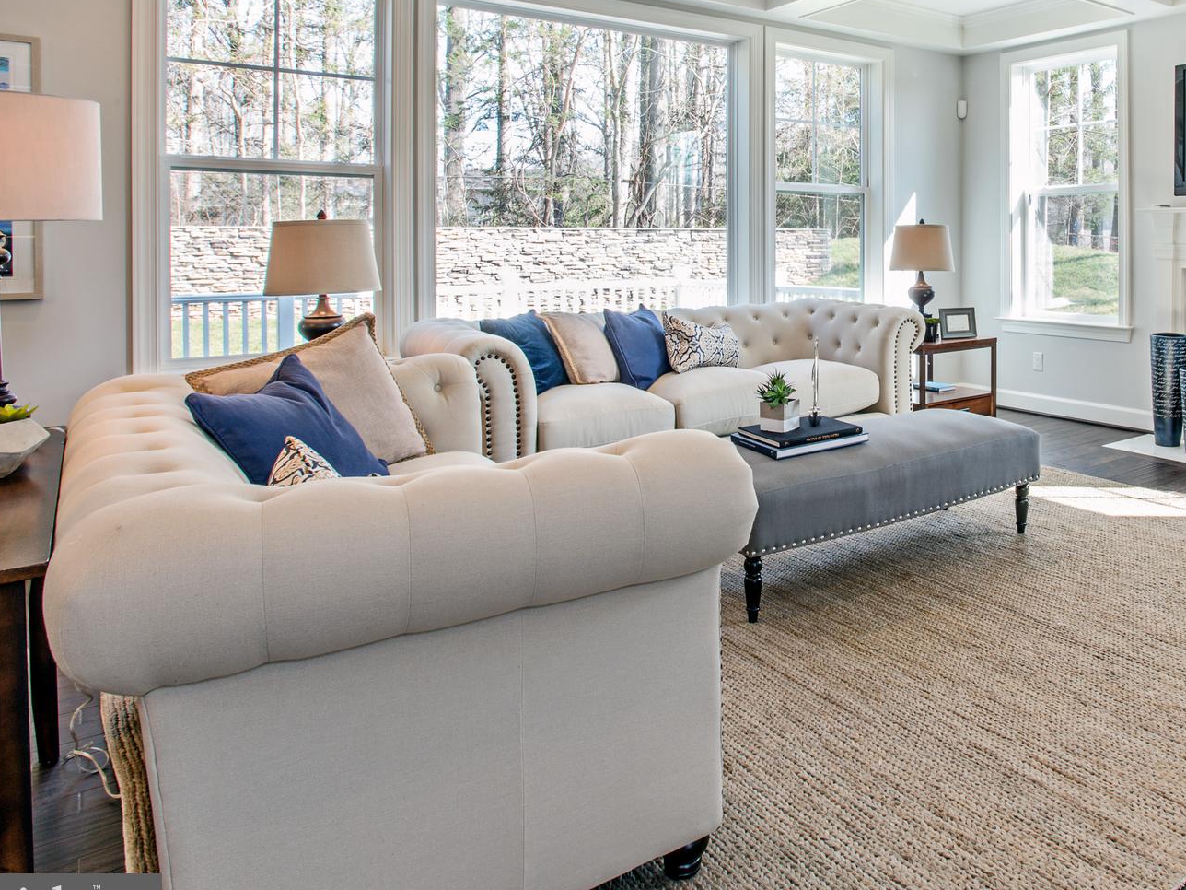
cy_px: 311
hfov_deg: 63.1
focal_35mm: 26
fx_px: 891
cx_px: 901
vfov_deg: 52.2
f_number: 18
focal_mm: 17
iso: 80
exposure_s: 1/2
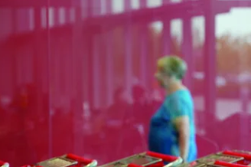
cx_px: 169
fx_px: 1212
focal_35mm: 174
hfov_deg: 11.8
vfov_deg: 7.8
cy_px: 166
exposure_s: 1/200
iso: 640
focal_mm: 76
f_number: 2.8
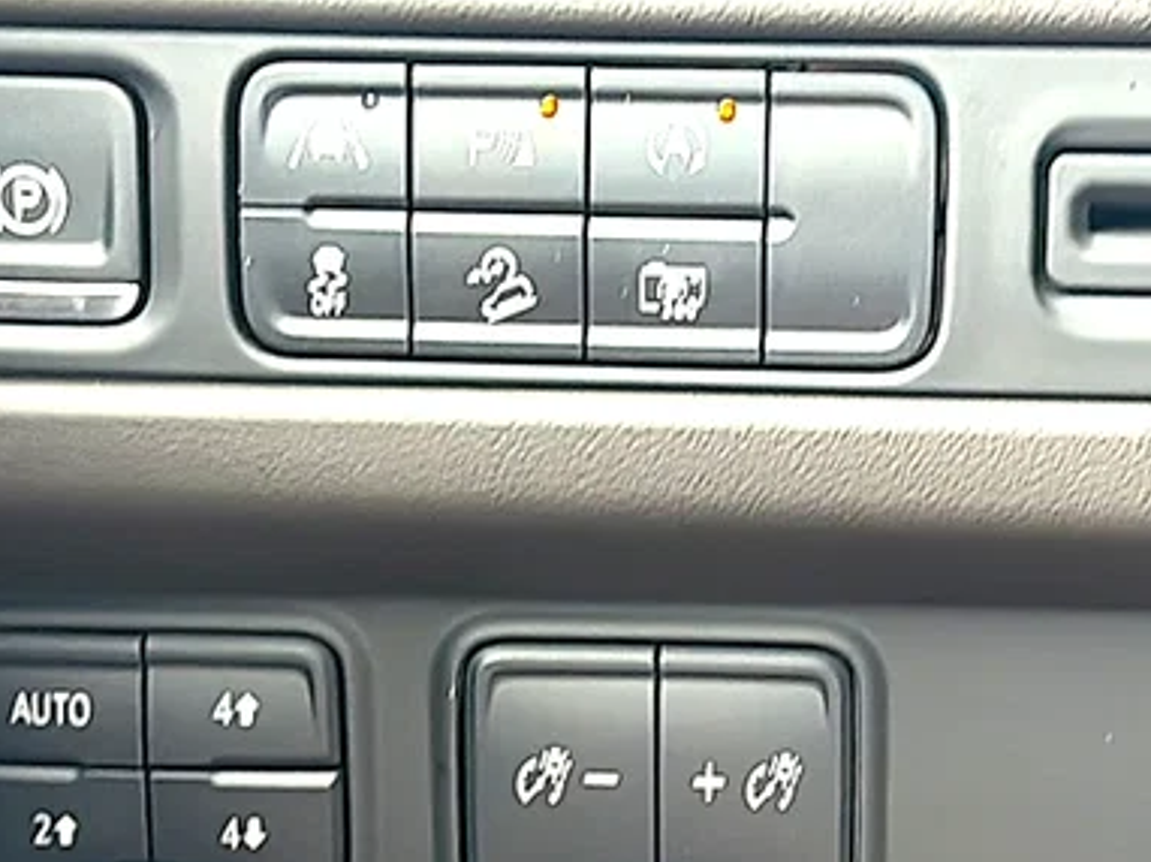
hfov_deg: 25.2
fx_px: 2559
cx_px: 759
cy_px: 607
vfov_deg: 19.0
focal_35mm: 77
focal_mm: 6.86
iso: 125
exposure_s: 1/50
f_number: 1.78
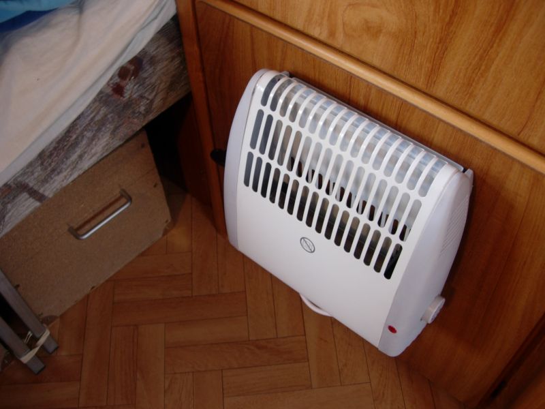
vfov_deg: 37.7
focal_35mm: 38
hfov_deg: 49.0
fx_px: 598
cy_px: 204
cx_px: 272
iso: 64
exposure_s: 1/7.5
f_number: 2.8
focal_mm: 7.8
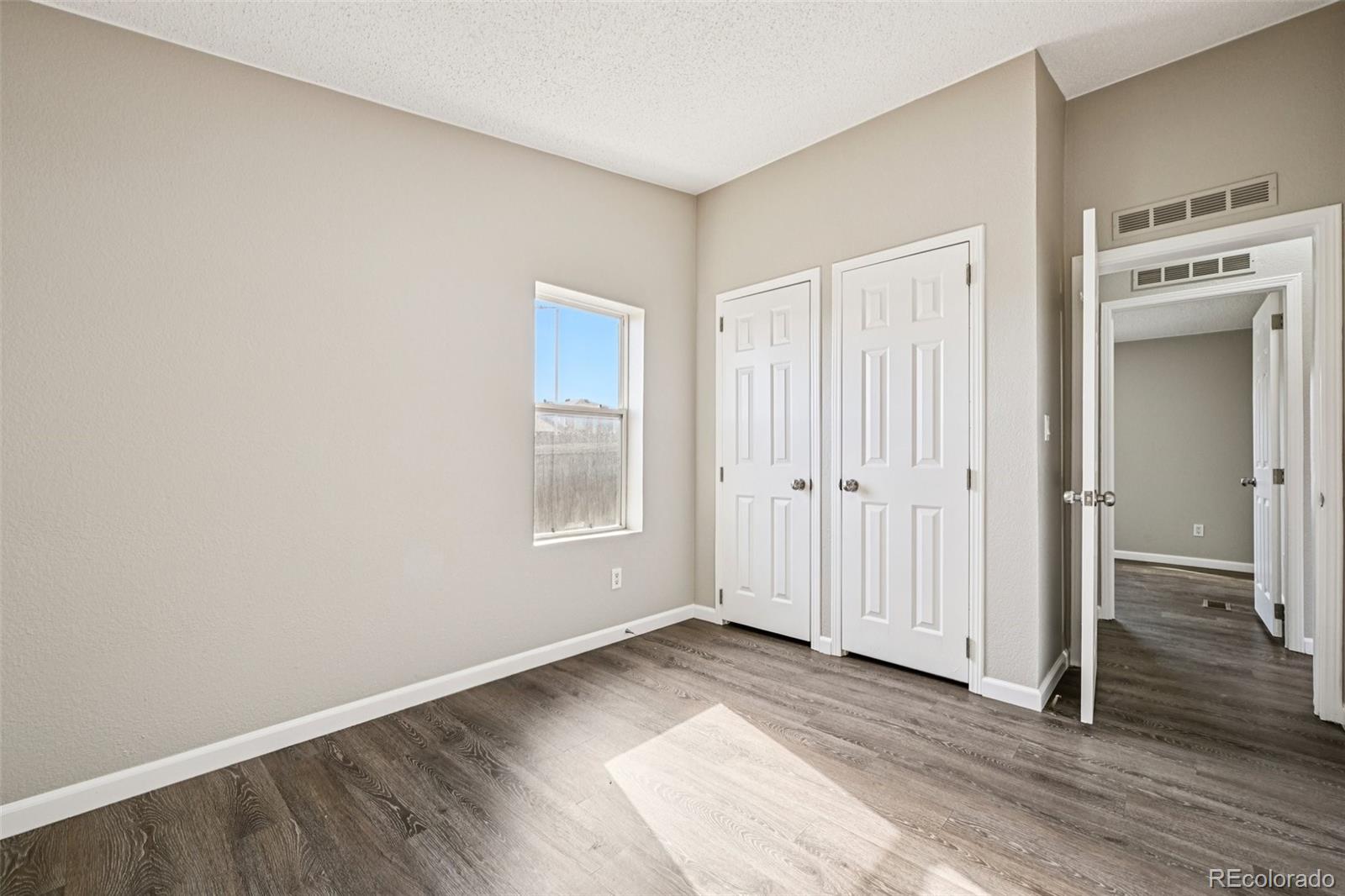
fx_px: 523
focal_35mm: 14
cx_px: 672
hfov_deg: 104.3
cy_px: 448
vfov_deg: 81.2
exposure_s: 1/15
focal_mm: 14
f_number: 11
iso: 180
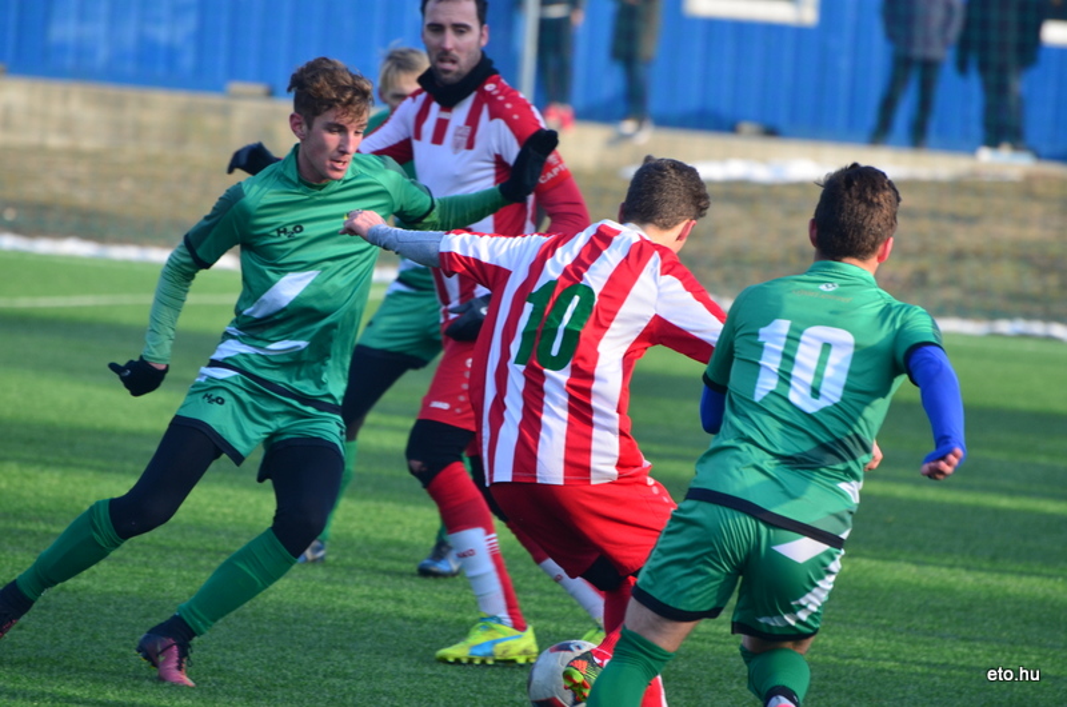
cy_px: 354
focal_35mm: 375
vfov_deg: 3.7
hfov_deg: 5.5
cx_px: 534
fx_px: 11092
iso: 500
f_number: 5.6
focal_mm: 250
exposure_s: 1/800
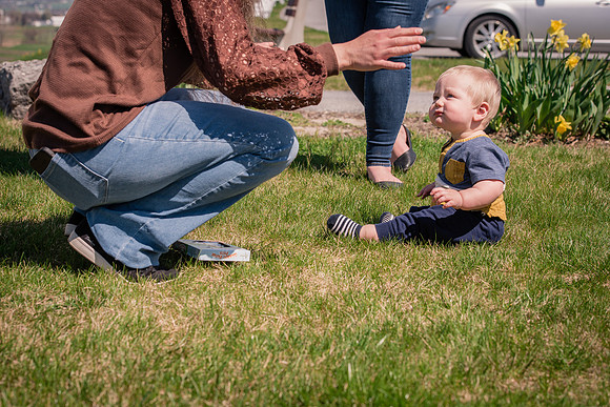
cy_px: 204
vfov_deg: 18.9
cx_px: 305
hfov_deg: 28.1
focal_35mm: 72
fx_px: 1221
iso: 200
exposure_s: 1/500
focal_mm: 70
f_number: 7.1
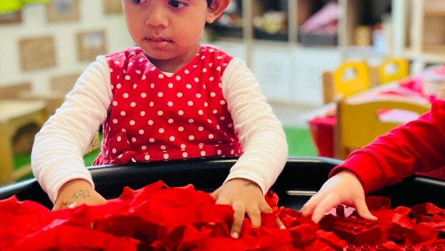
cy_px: 110
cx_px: 328
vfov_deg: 21.1
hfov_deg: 35.9
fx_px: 673
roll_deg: +0.3
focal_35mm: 57
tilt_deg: -12.2
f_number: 1.6
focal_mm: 5.1
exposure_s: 1/50
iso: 80
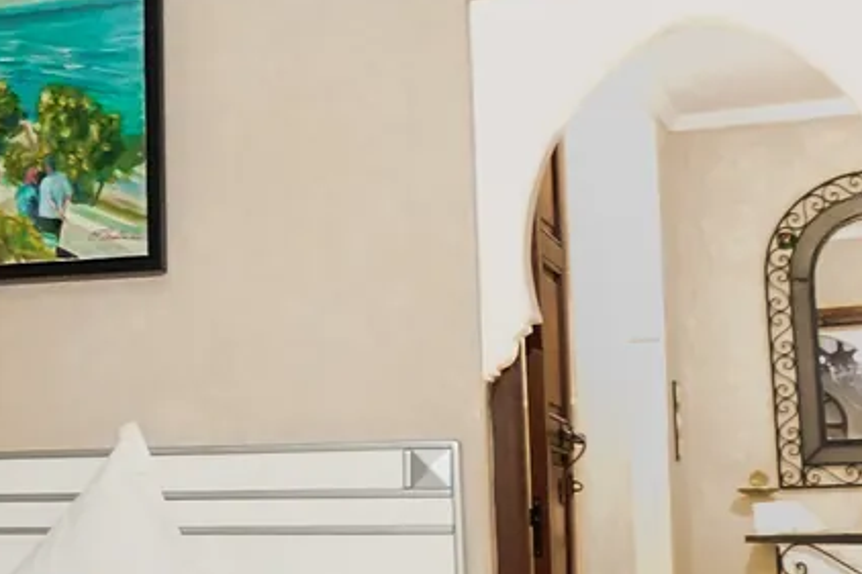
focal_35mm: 70
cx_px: 39
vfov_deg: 19.4
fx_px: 1675
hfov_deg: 27.5
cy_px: 282
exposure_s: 1/50
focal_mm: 10
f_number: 4
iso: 4000
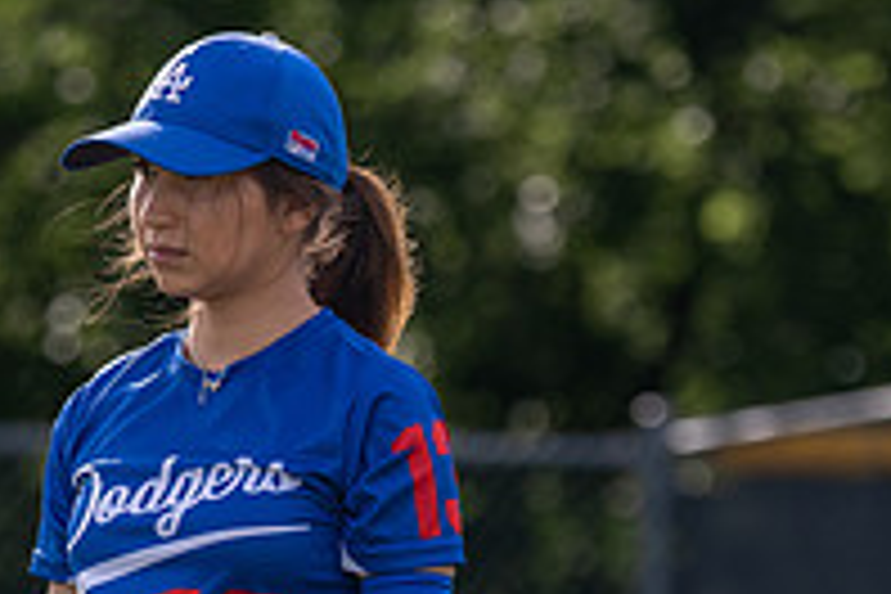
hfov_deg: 4.2
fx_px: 12028
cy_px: 880
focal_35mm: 486
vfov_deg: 2.8
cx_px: 271
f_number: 2.8
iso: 100
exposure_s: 1/1600
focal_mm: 135
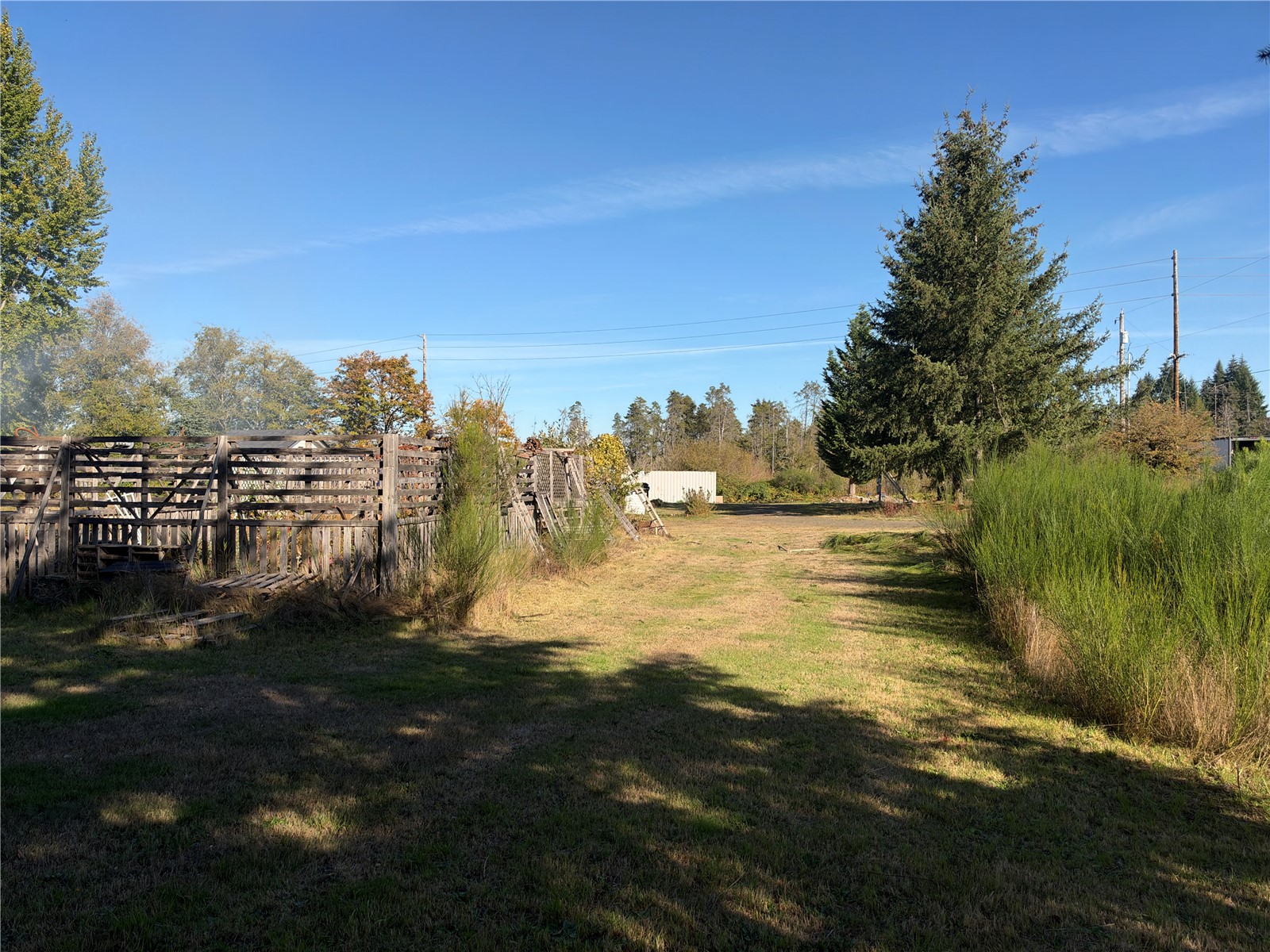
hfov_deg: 71.6
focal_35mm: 24
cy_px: 476
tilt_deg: +0.2
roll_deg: -0.2
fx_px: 881
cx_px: 635
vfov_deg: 56.8
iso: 64
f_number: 1.8
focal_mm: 6.93
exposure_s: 1/3096
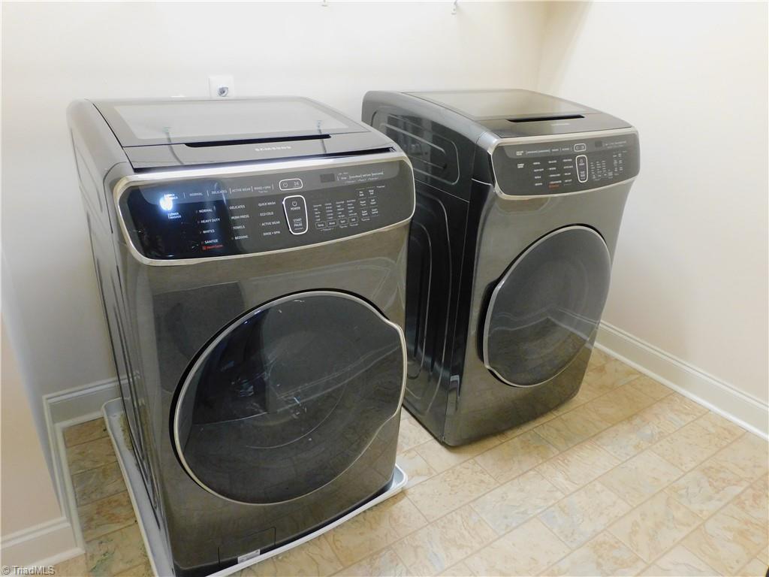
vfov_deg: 56.8
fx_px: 533
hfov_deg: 71.6
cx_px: 384
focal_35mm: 24
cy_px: 288
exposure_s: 1/15
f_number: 3.3
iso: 400
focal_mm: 4.3
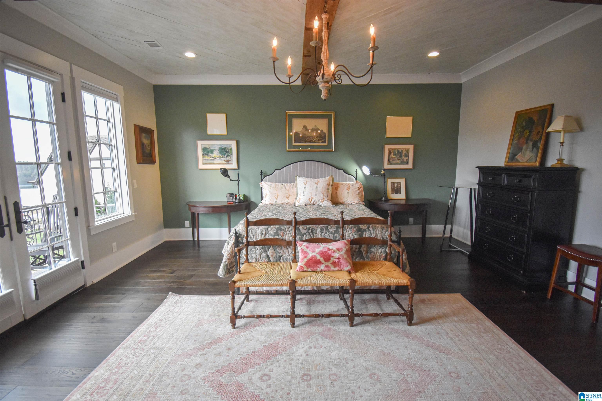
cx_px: 301
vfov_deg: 77.3
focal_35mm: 15
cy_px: 200
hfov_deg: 100.4
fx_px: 251
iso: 1600
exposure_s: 1/500
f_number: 4.5
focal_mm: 10
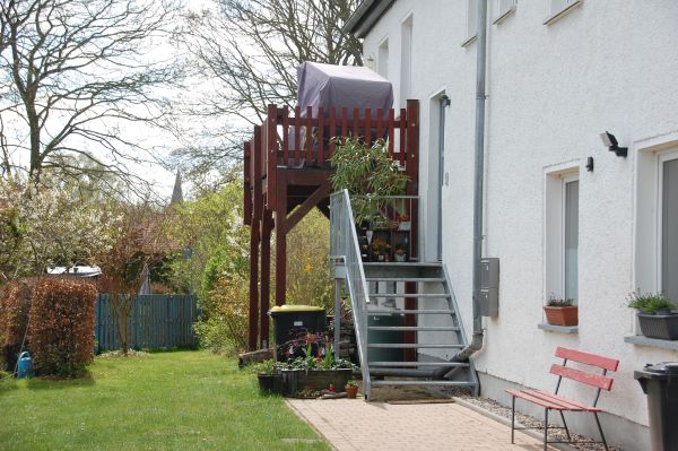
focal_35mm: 78
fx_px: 1468
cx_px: 339
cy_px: 226
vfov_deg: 17.5
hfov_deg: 26.0
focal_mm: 52
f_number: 8
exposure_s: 1/250
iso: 200
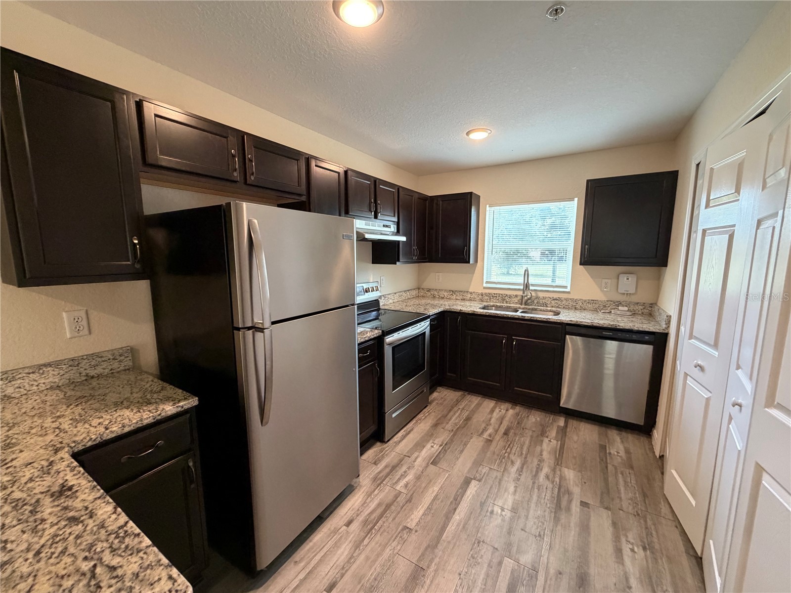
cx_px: 396
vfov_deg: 85.7
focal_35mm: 14
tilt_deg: -8.6
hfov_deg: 102.1
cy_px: 296
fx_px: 320
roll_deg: +0.3
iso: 400
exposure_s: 1/60
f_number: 2.2
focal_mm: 2.22
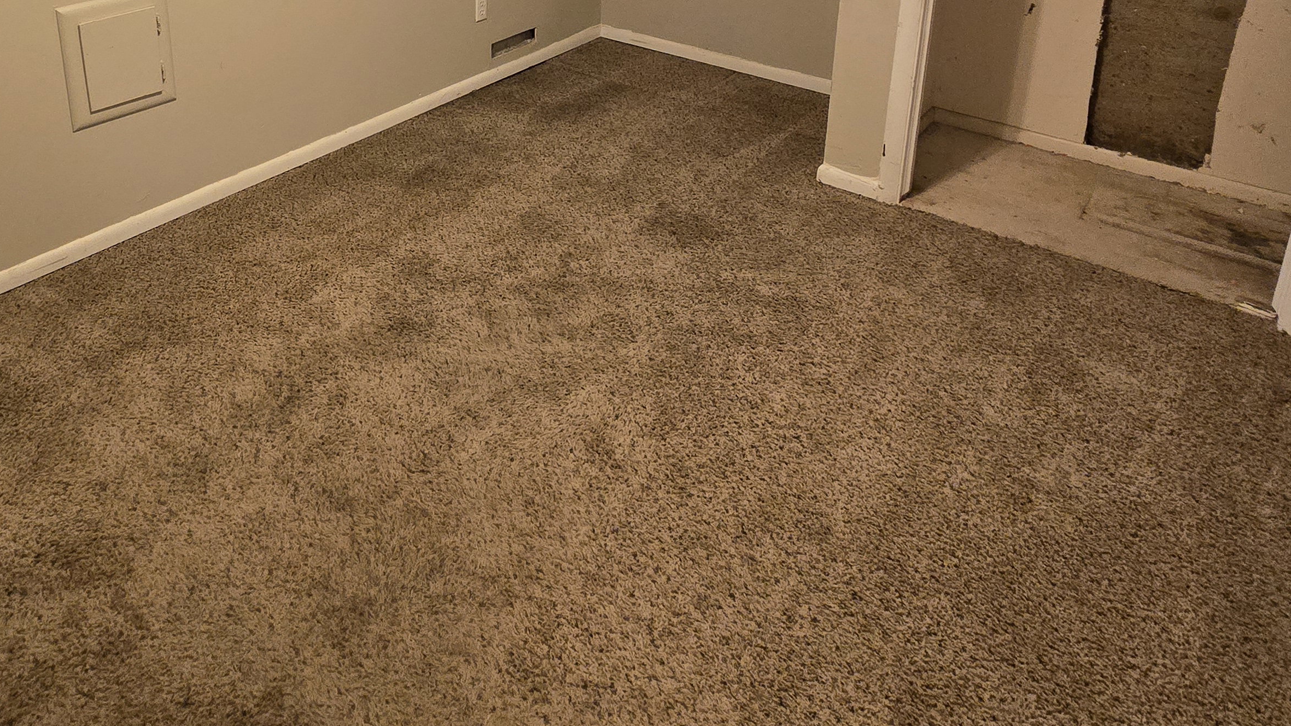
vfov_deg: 41.1
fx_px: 822
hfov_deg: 74.7
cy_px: -11
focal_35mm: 24
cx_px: 465
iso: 500
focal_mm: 2.2
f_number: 2.2
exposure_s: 1/60
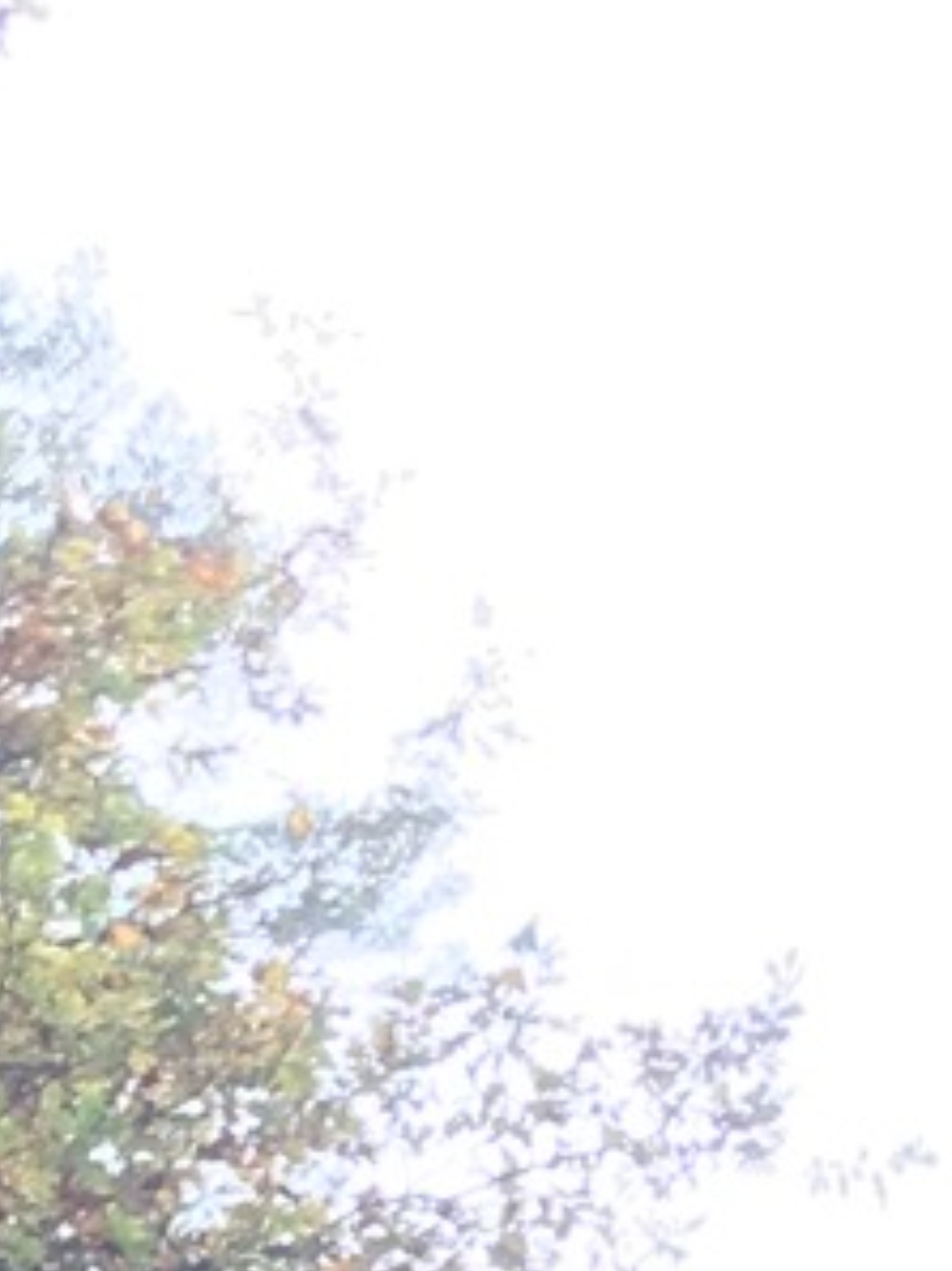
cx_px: 1298
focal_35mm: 188
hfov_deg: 7.8
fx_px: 6904
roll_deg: +1.2
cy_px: 3267
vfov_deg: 9.2
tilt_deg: +4.2
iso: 25
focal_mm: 3.99
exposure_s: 1/100
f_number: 1.8
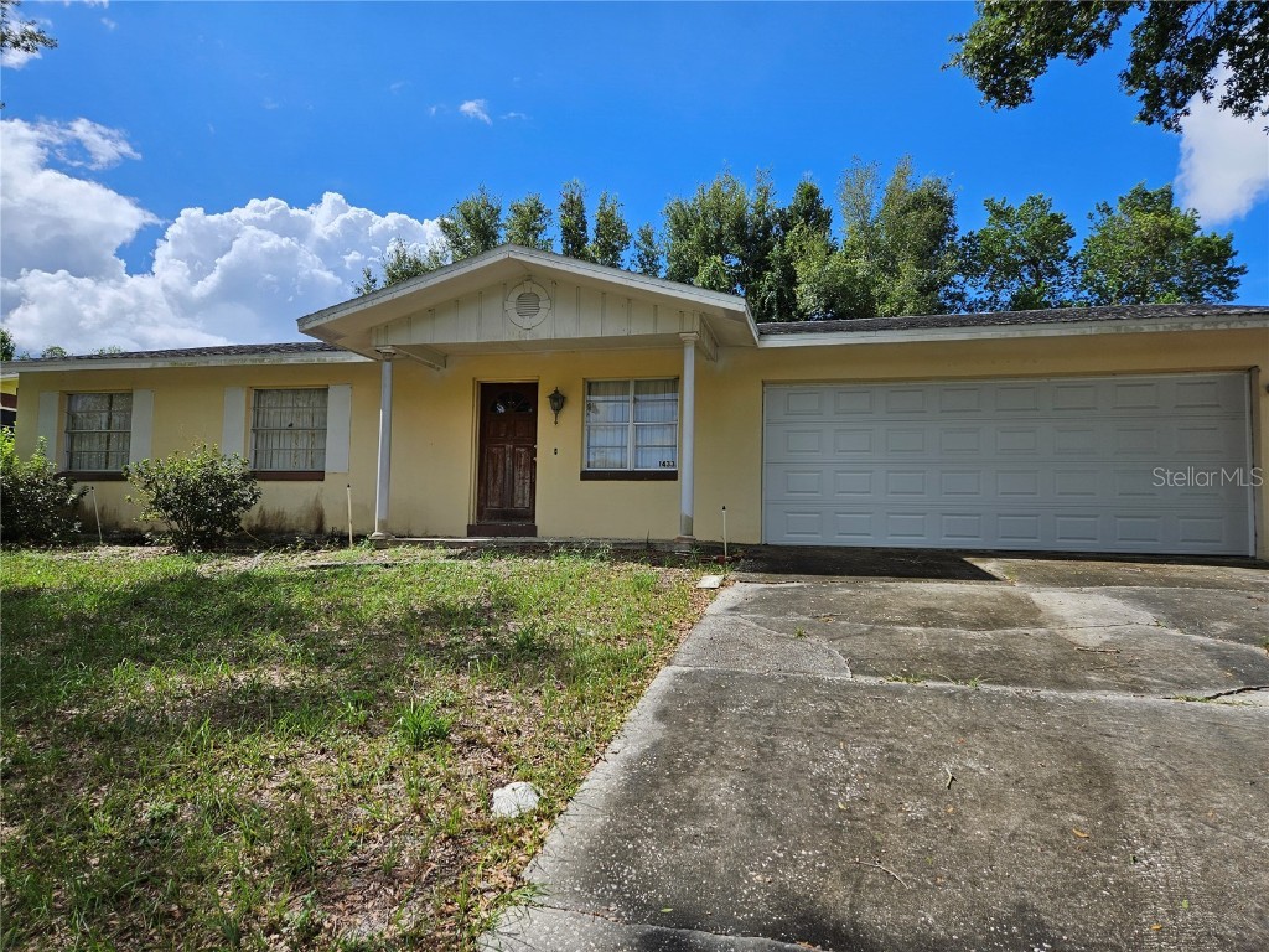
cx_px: 634
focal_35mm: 23
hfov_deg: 73.9
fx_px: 843
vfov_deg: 58.9
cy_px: 476
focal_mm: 5.4
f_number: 1.8
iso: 25
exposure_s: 1/2082
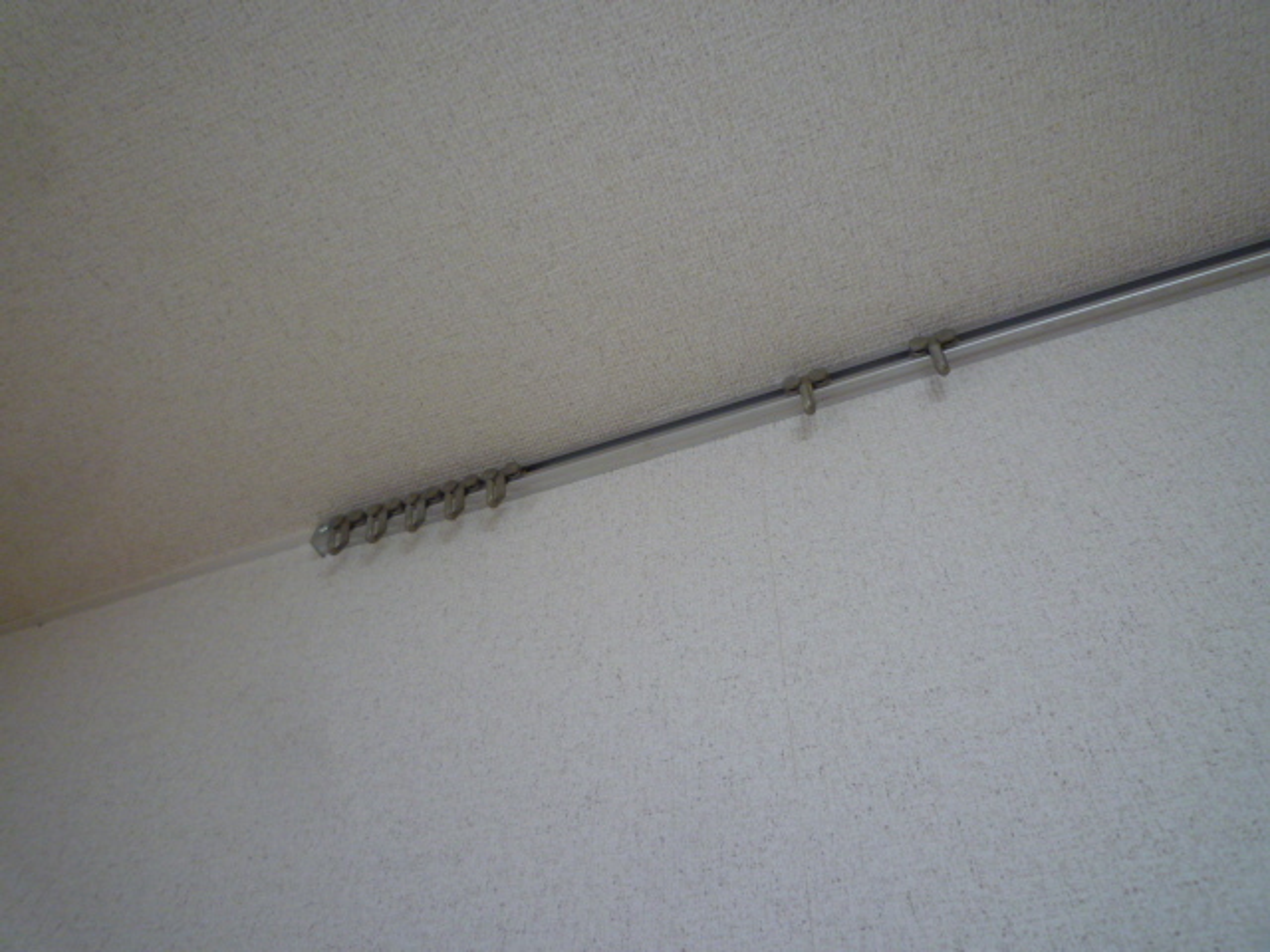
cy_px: 476
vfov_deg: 54.9
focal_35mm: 25
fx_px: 917
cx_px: 635
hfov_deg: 69.4
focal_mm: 4.4
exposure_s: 1/30
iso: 160
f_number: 2.8
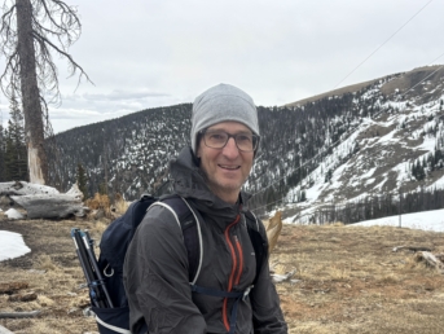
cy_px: 317
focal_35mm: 53
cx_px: 307
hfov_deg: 35.7
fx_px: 681
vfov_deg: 26.4
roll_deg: +0.4
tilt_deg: -14.2
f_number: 1.6
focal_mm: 5.96
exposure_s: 1/324
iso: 50
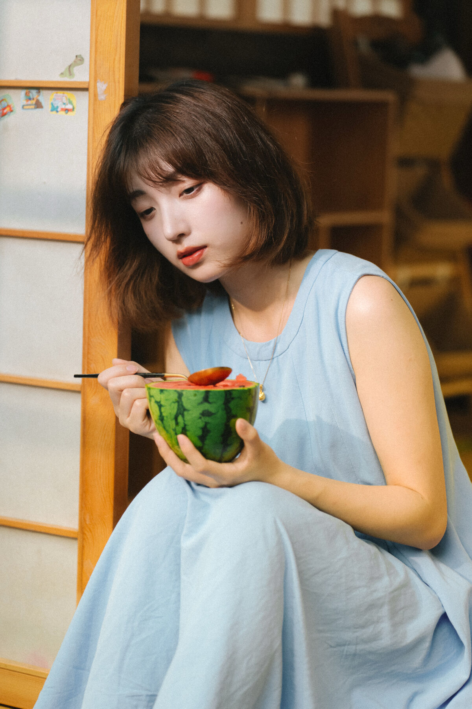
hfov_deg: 13.3
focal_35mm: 103
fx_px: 2026
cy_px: 354
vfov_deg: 19.8
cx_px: 236
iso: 400
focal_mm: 103
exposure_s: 1/800
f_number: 2.8
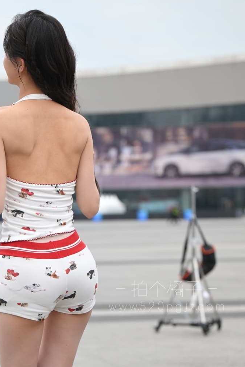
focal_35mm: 125
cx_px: 28
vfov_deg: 16.3
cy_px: 278
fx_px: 1276
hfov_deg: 10.9
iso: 720
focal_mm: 70
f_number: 3.2
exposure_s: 1/400
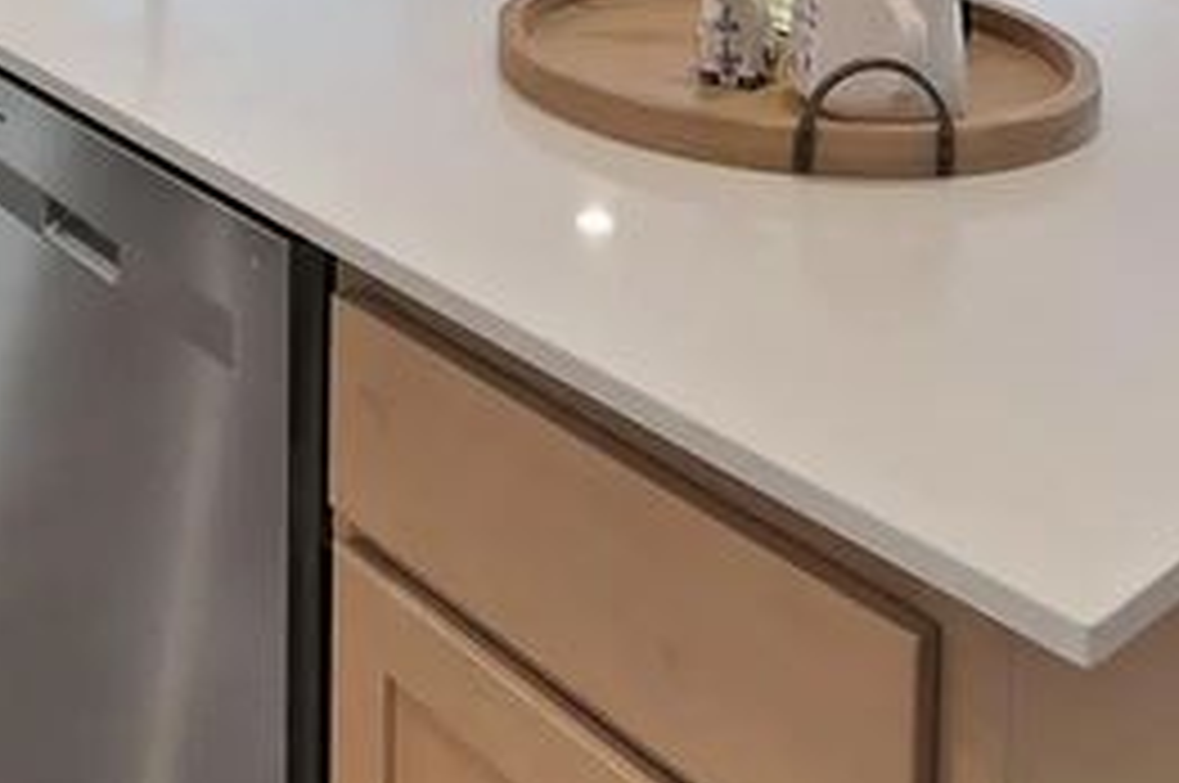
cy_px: -454
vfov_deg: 22.4
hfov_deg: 40.4
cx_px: 252
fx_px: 1537
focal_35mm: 47
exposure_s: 1/2.5
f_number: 9
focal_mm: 12
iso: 640
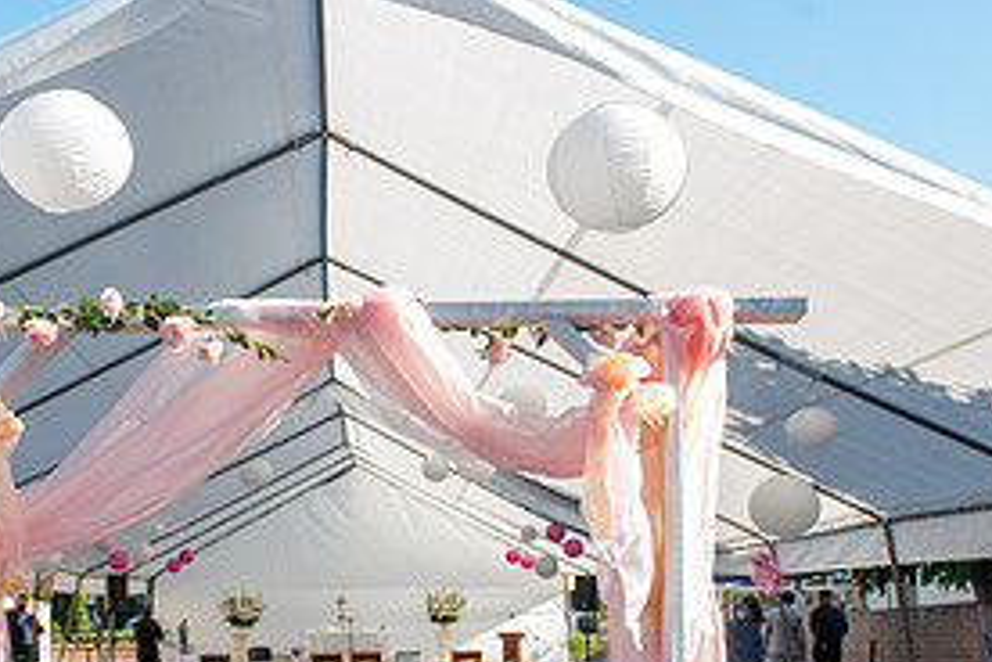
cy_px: 462
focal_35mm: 53
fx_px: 1460
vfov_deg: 25.3
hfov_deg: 37.1
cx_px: 327
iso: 200
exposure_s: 1/160
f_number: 6.3
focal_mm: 24
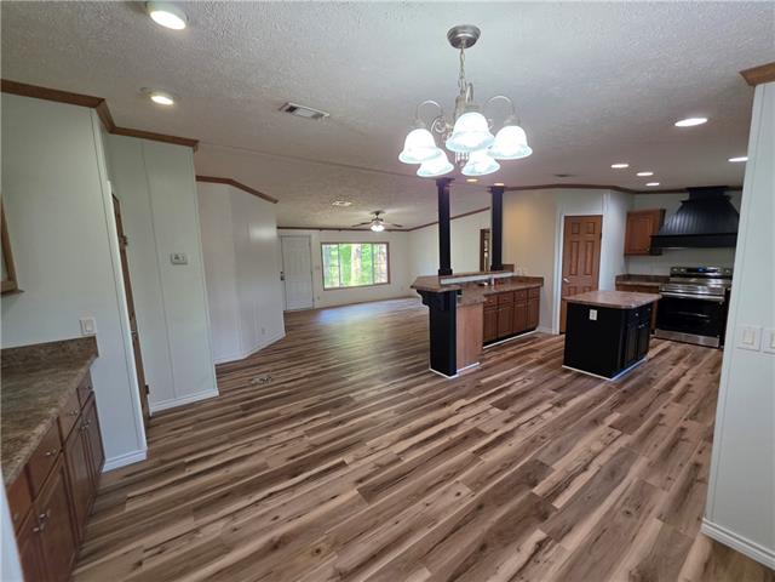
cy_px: 291
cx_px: 388
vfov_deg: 89.9
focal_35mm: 13
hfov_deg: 106.2
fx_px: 291
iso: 100
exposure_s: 1/120
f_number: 1.9
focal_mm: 2.2
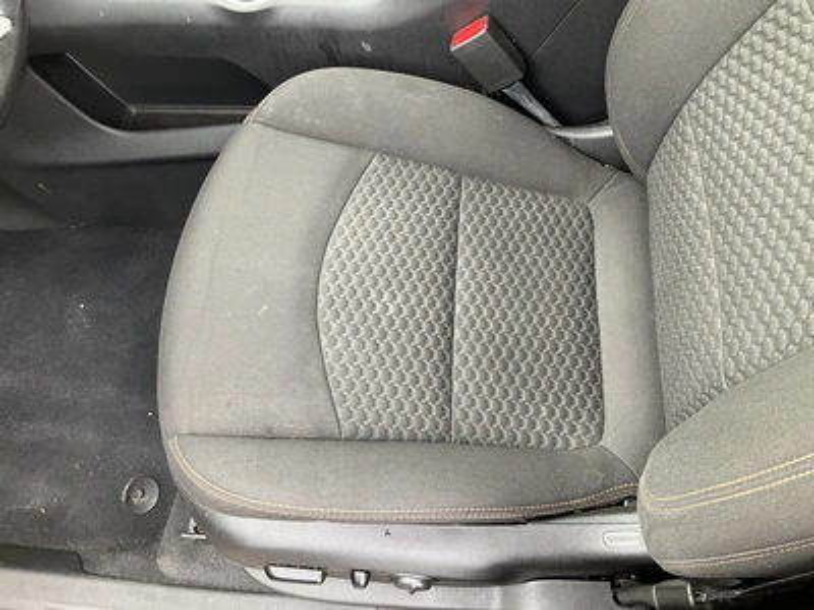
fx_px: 682
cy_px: 305
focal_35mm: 29
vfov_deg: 48.2
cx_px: 407
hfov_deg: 61.7
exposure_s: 1/82
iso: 64
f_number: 1.8
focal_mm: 3
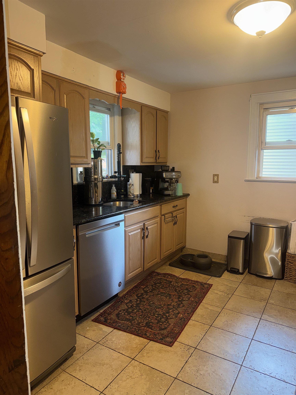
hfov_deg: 56.8
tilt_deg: -7.9
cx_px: 148
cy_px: 198
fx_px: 274
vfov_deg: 71.6
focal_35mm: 24
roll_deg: +0.6
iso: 64
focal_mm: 6.76
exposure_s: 1/27
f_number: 1.78
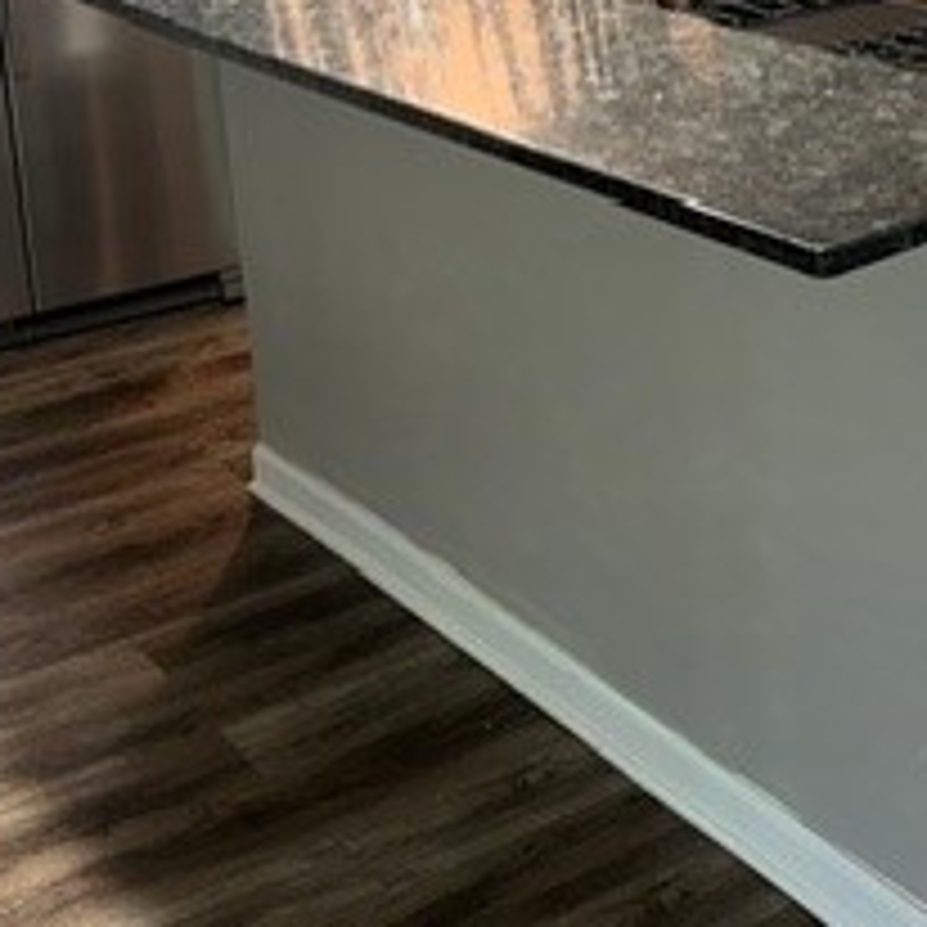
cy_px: 22
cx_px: 1012
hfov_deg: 24.4
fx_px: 2000
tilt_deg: -12.0
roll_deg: +1.3
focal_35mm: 66
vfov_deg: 25.0
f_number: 1.78
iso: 64
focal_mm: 6.76
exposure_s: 1/39
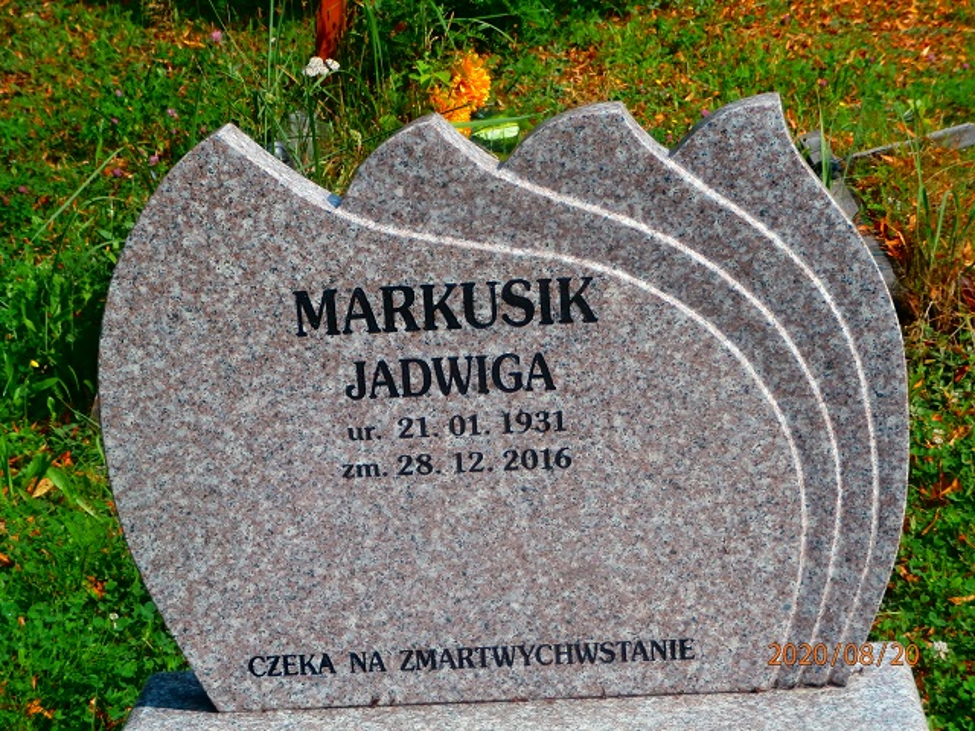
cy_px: 366
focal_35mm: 86
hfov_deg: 22.8
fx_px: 2422
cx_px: 488
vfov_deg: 17.2
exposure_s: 1/400
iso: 100
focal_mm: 15.16
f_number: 5
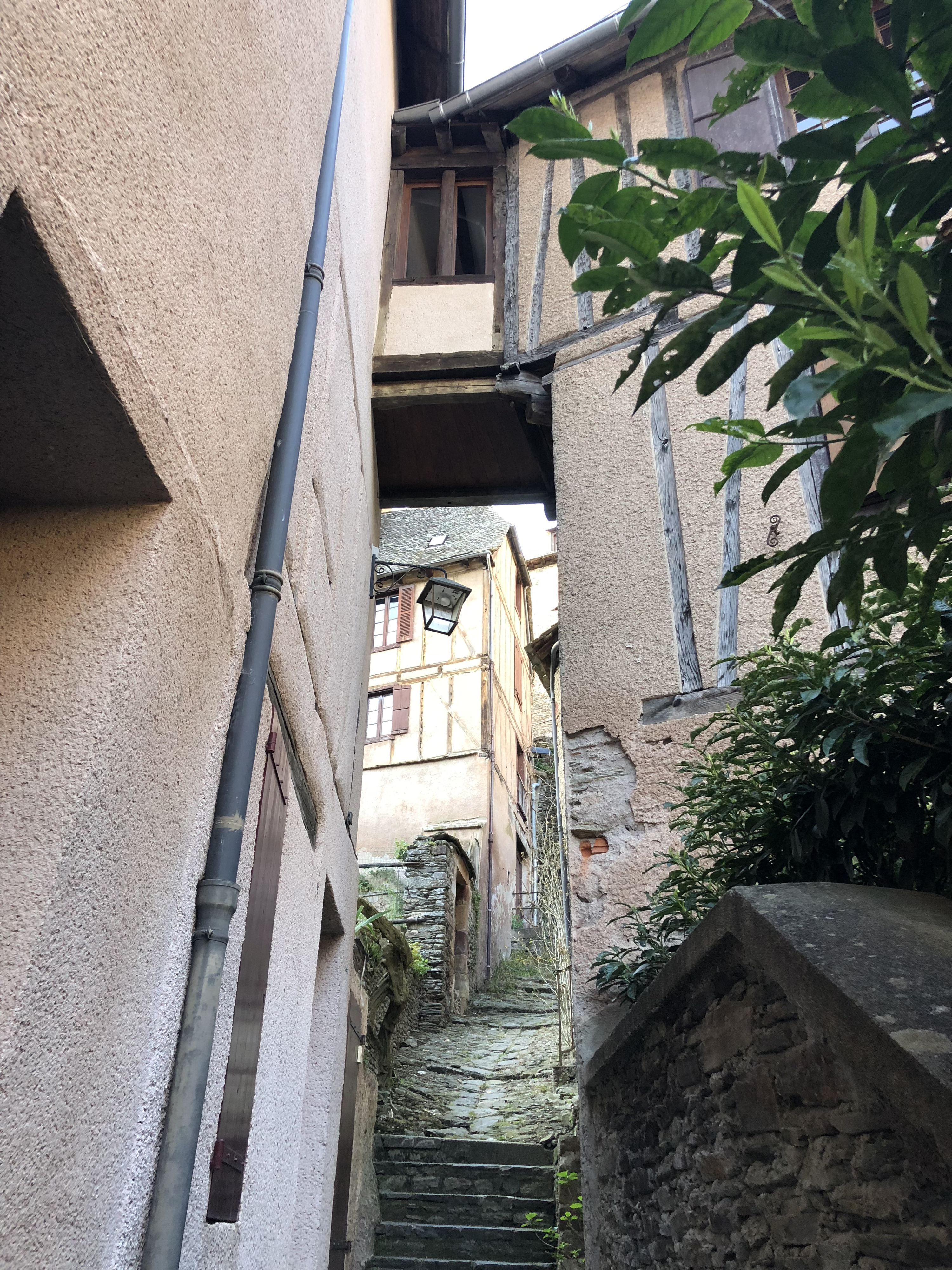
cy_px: 635
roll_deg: +0.4
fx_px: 1027
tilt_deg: +32.0
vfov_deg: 63.4
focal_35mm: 28
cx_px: 476
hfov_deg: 49.7
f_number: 1.8
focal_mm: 4
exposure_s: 1/30
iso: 32
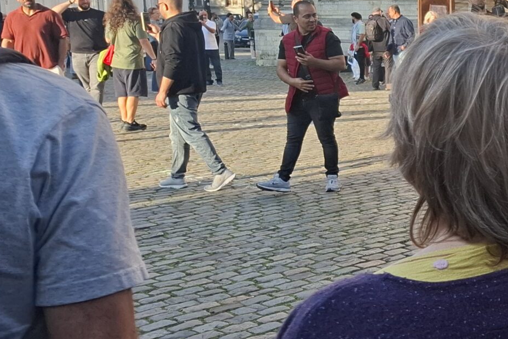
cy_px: 141
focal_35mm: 66
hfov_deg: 26.2
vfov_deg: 20.6
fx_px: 931
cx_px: 653
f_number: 1.8
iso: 50
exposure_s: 1/522
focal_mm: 5.54
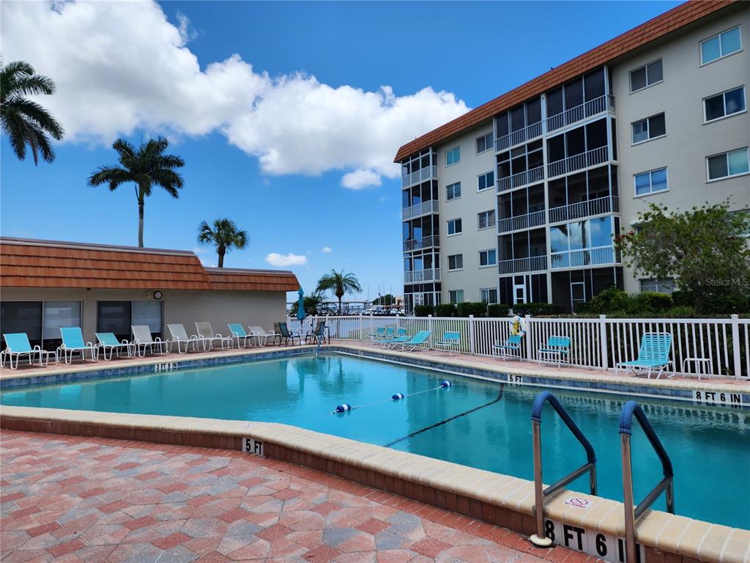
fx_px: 498
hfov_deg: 73.9
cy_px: 282
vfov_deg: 58.9
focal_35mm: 23
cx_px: 375
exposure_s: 1/1293
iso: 12
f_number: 1.8
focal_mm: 6.4
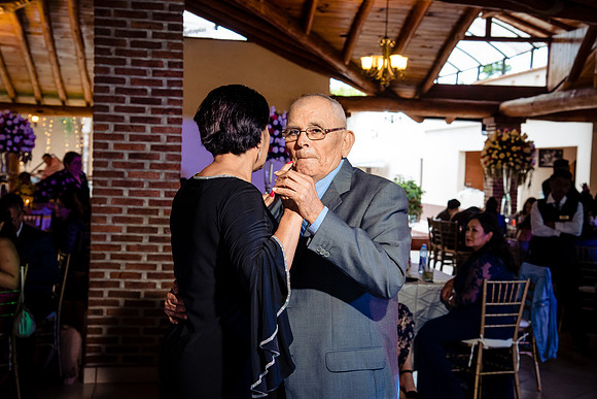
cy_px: 200
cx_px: 298
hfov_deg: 34.5
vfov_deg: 23.4
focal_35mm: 58
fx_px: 962
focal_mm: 58
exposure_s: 1/80
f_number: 7.1
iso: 2000
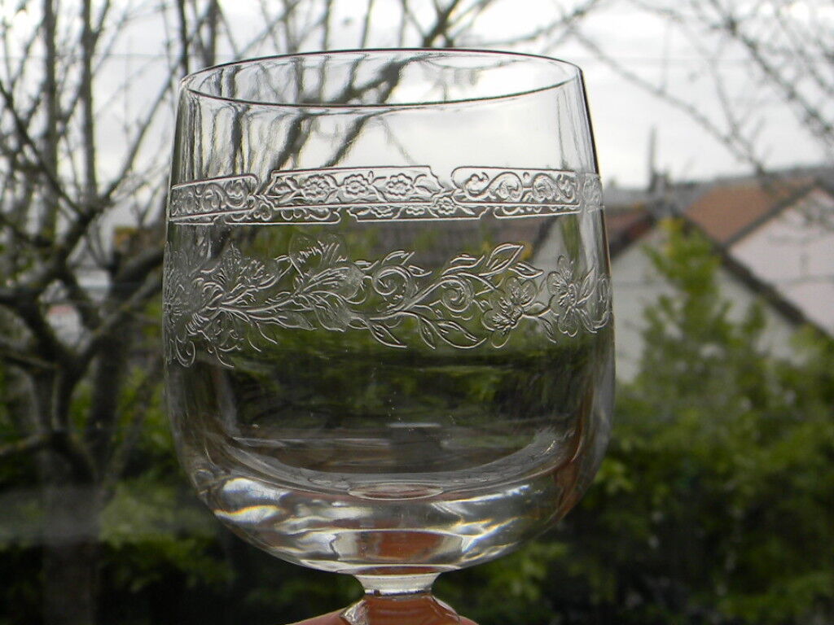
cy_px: 312
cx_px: 417
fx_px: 675
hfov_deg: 63.4
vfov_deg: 49.7
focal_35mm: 28
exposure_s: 1/143
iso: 80
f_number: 3.5
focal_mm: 5
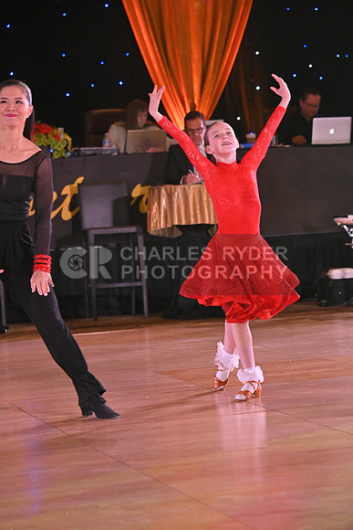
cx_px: 176
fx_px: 1764
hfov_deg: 11.4
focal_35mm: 120
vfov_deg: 17.1
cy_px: 265
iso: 3200
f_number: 6.3
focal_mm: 120
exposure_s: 1/320
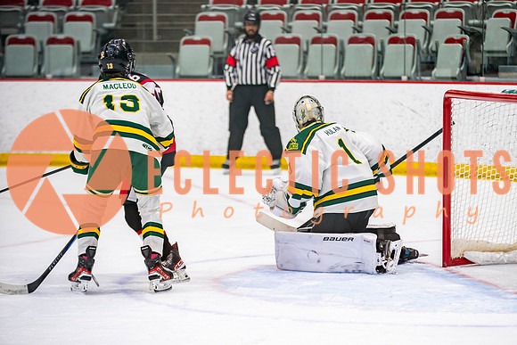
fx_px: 2367
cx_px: 313
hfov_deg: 12.5
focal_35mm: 165
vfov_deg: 8.3
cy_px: 208
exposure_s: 1/640
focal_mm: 135
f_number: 2.8
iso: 800
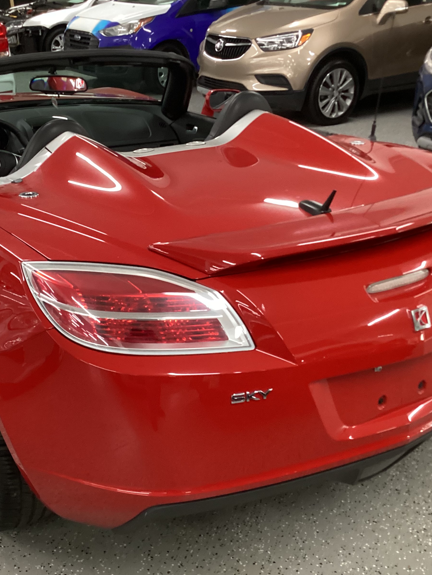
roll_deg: -1.1
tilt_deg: -24.8
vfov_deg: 44.8
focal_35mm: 42
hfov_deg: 34.2
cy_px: 285
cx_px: 165
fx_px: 699
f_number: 2.4
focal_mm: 3.3
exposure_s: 1/60
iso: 320
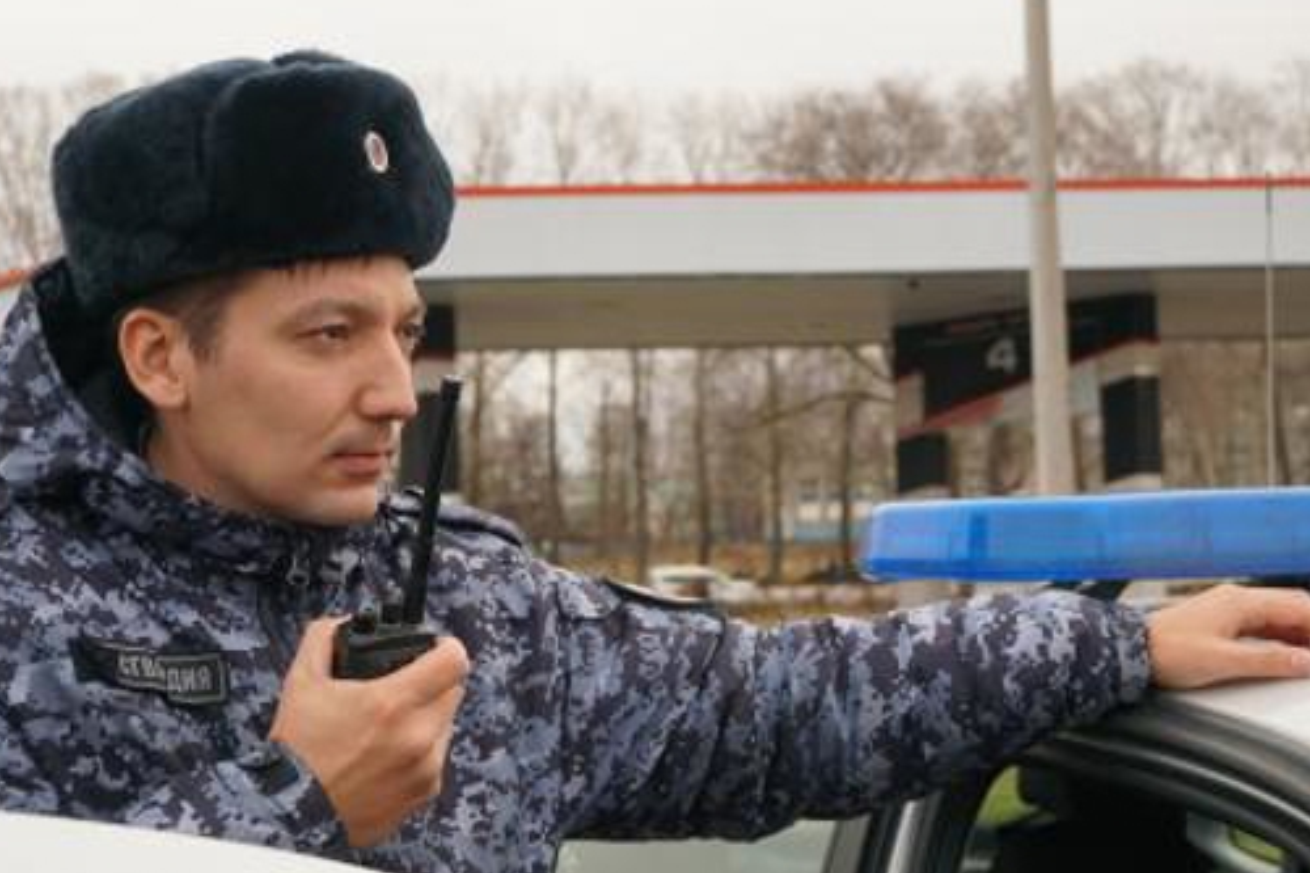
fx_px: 2210
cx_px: 571
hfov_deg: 33.0
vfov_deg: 22.3
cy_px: 558
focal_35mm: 61
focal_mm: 27
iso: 125
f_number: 4
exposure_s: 1/160
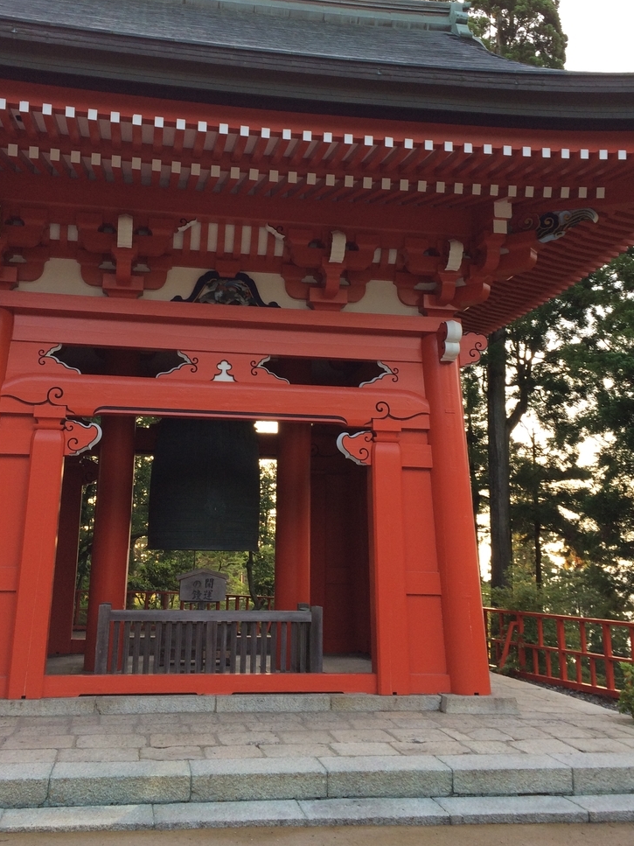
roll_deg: +0.0
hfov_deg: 39.6
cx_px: 284
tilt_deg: +13.7
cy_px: 333
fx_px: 879
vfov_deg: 51.0
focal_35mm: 36
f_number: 2.2
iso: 50
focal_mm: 4.15
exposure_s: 1/60
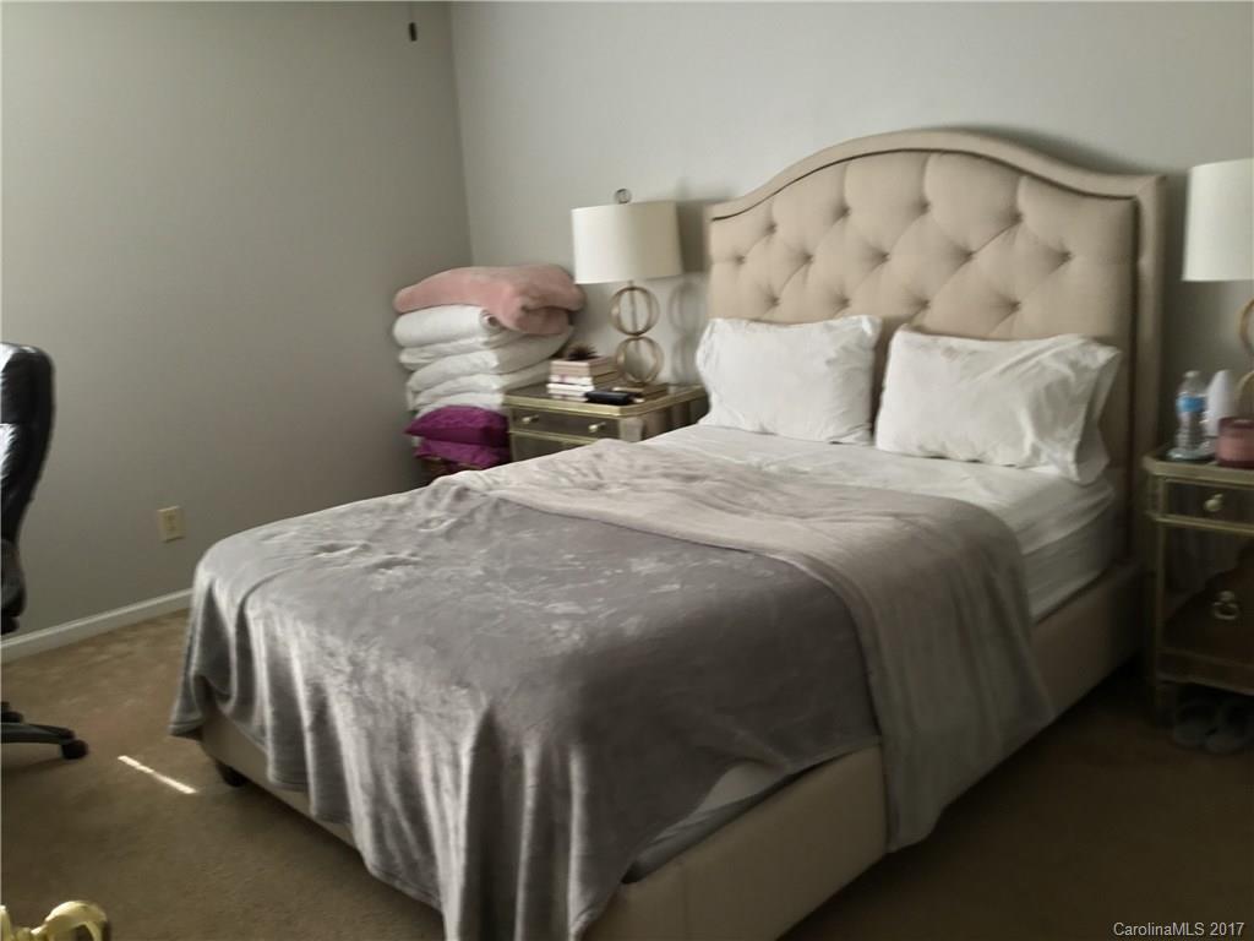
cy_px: 470
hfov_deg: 58.4
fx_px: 1123
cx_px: 627
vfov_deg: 45.4
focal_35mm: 31
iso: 64
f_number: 2.4
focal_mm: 3.3
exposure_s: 1/30
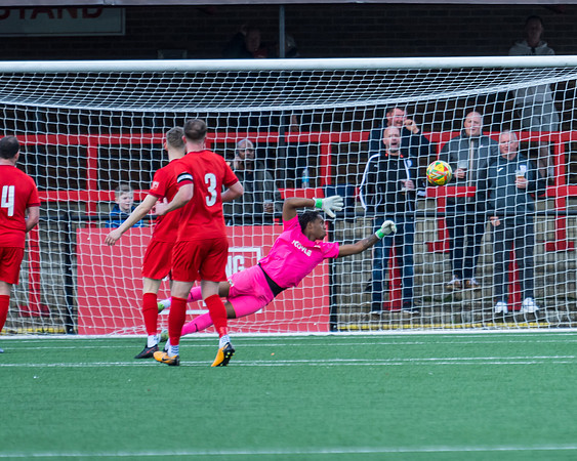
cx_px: 493
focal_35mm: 683
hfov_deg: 2.8
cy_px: 292
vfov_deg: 2.3
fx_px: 11655
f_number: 4
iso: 400
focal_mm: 280
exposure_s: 1/800
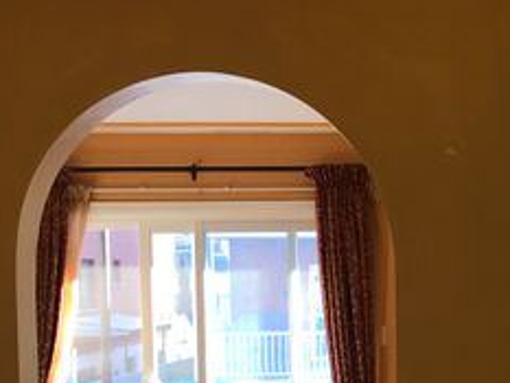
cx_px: 530
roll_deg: -0.1
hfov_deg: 25.5
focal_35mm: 72
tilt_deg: -1.7
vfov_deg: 20.1
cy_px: 328
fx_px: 1061
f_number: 1.8
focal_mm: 3.99
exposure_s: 1/60
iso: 25
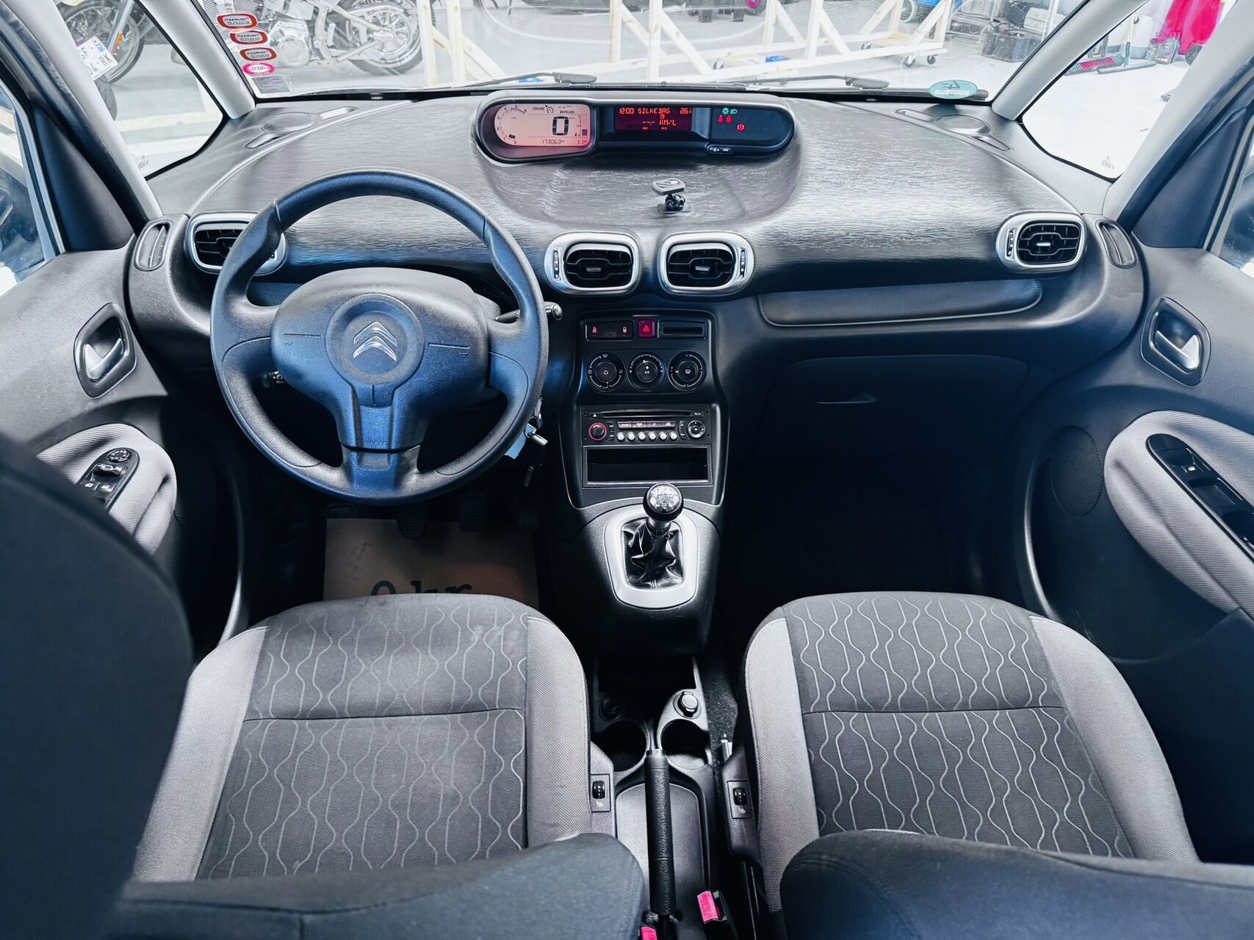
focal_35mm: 24
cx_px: 627
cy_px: 470
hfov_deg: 71.6
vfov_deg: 56.8
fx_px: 869
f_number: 1.78
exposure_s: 1/60
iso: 320
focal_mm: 6.76
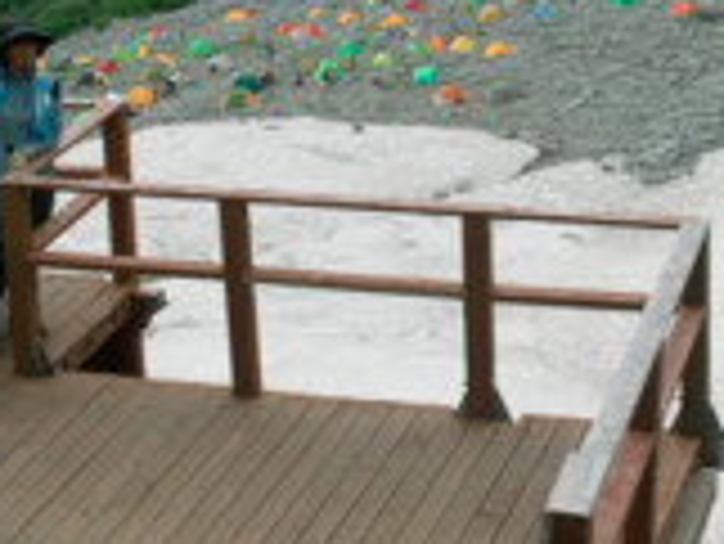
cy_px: 115
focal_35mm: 98
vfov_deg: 15.0
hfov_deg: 20.0
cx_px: 409
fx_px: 2051
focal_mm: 24.2
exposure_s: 1/50
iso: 100
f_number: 11
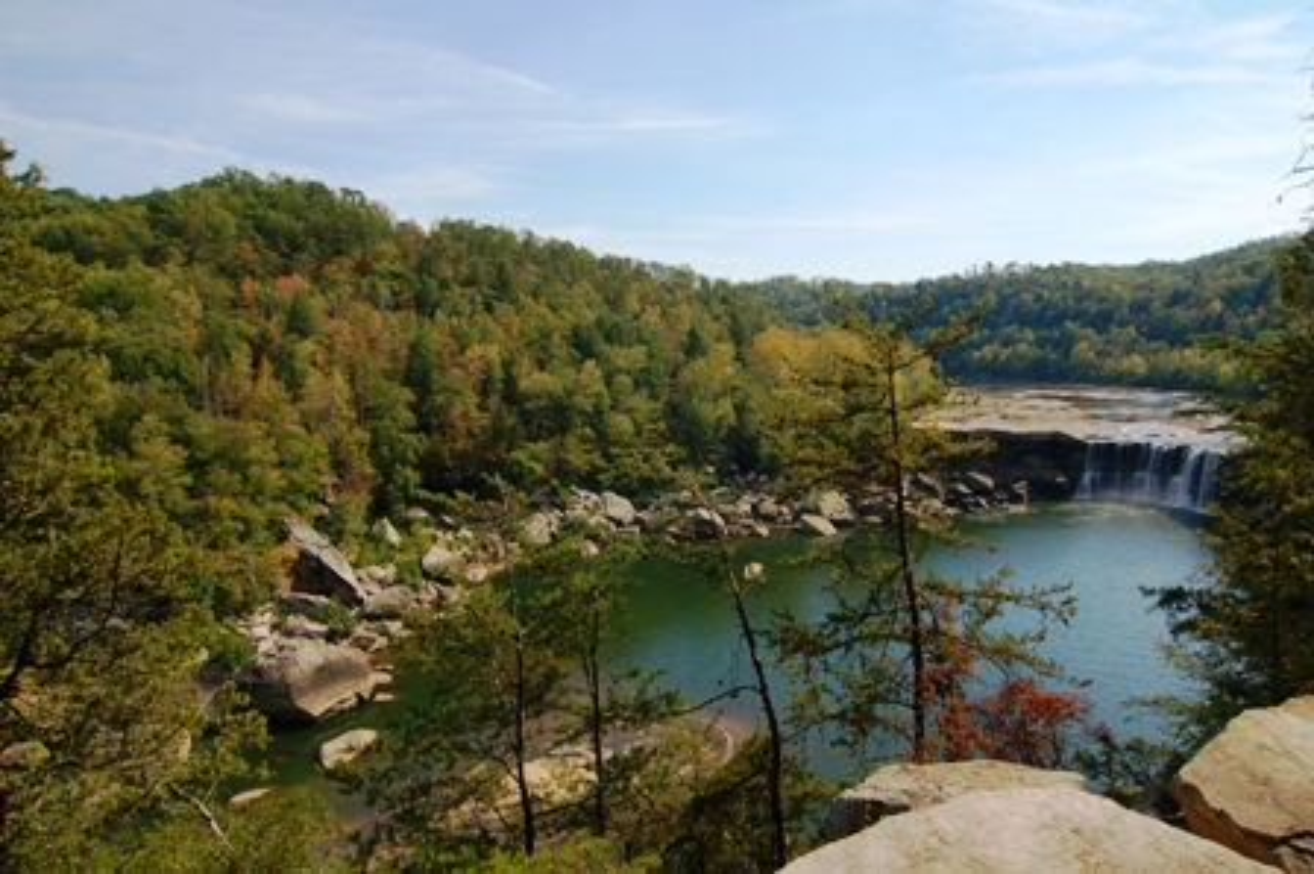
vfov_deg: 56.1
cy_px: 437
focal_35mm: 22
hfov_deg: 77.4
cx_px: 657
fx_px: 821
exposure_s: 1/250
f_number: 8
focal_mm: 15
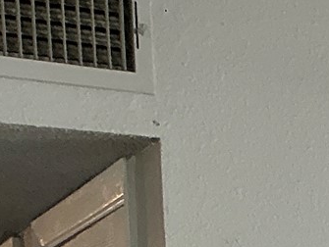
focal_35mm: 171
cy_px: 705
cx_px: 829
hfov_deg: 9.9
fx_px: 1627
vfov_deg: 7.7
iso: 100
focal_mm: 3
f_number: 1.8
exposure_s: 1/60
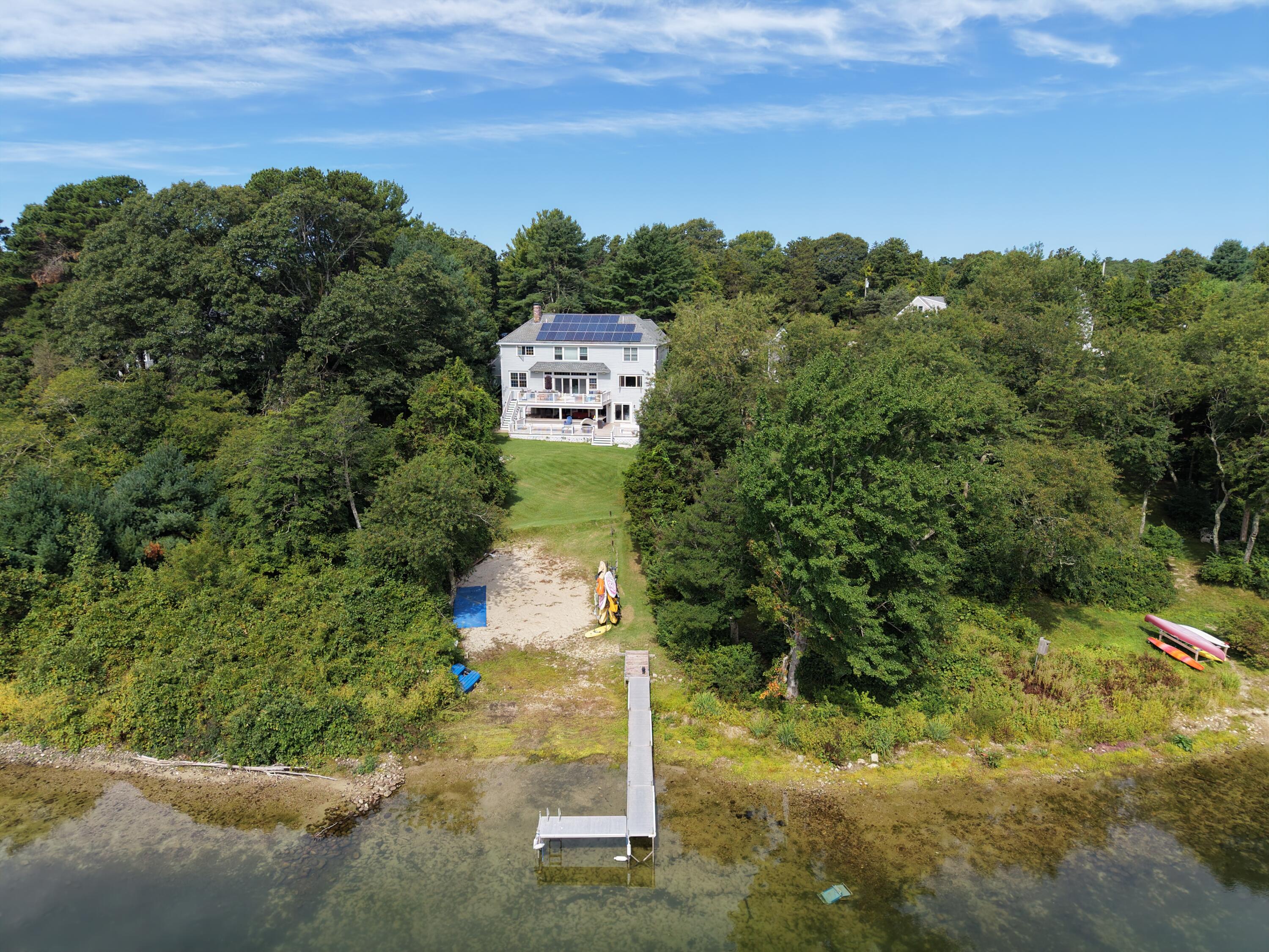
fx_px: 880
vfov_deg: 56.8
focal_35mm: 24
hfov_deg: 71.6
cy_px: 476
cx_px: 634
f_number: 1.8
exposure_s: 1/5000
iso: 300
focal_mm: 8.67
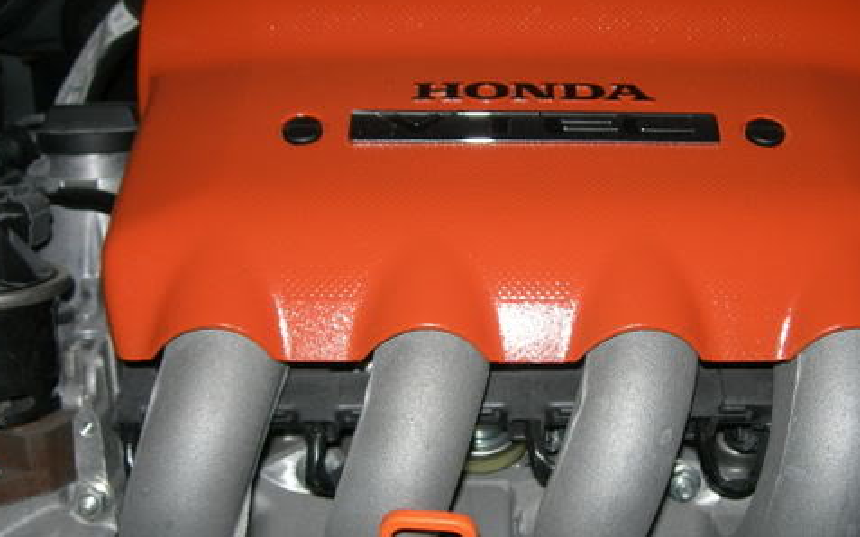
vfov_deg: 24.0
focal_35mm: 54
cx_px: 498
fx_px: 1265
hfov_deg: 37.4
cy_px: 294
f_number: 2.8
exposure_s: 1/60.1
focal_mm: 7.8
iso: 50
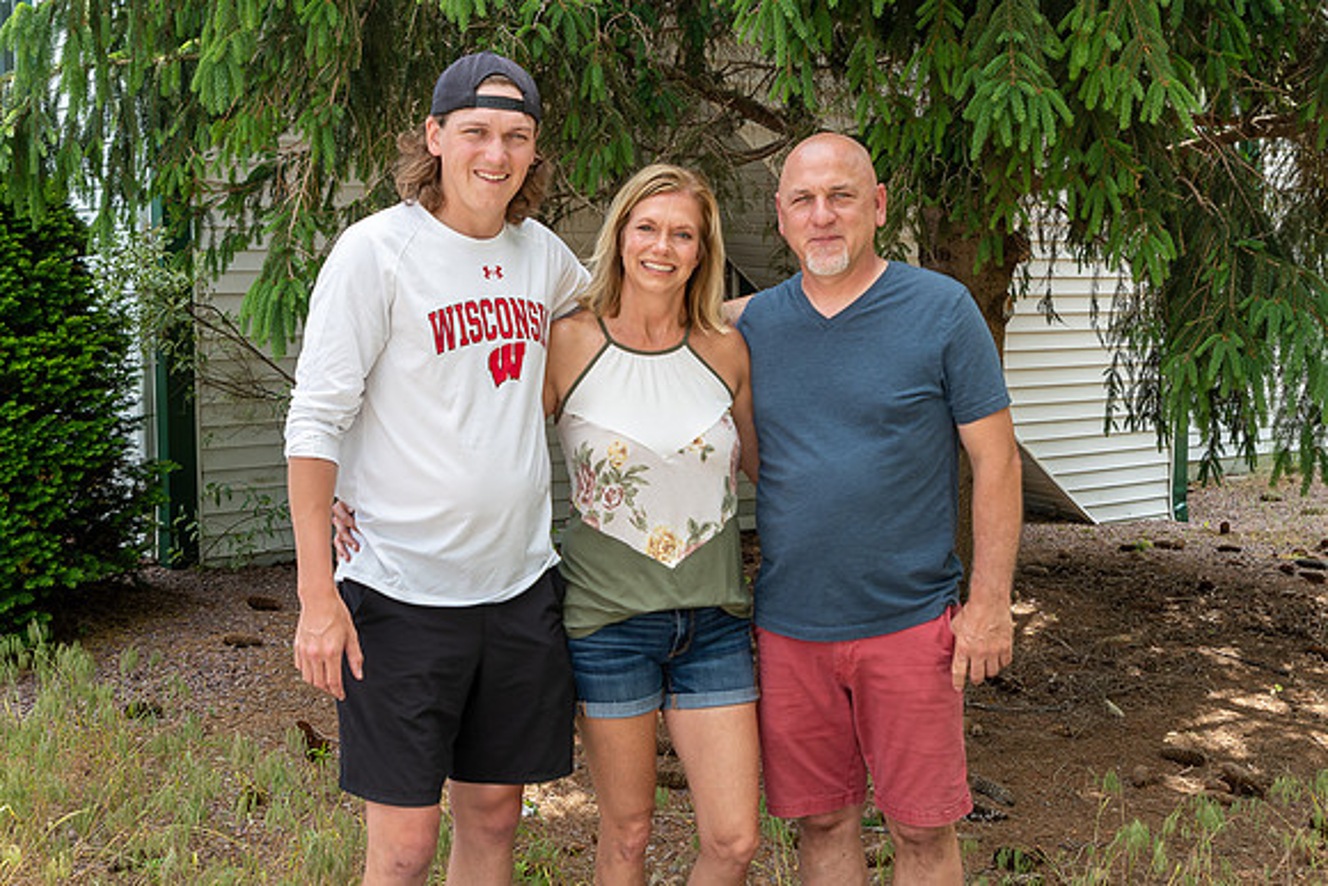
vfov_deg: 27.5
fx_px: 1808
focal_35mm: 49
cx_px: 662
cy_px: 439
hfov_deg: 40.3
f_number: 4
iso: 100
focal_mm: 29
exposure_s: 1/200
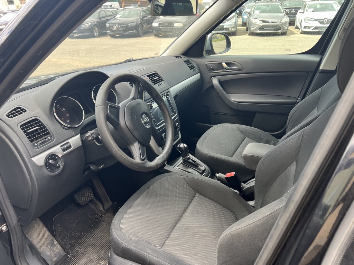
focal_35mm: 26
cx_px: 177
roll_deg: +2.4
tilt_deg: -23.8
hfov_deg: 67.3
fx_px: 266
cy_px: 132
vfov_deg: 53.1
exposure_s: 1/206
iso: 40
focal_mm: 5.7
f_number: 1.5
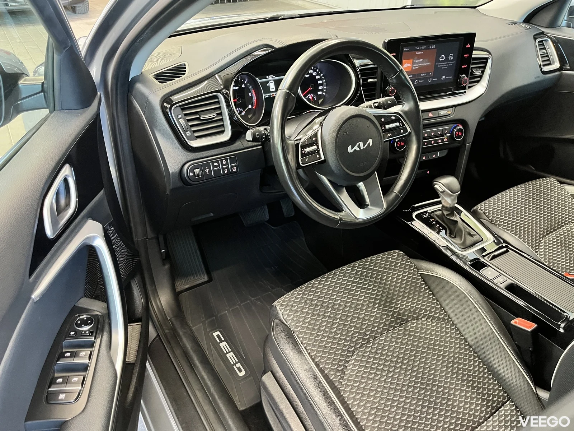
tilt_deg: -33.9
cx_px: 287
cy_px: 216
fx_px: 431
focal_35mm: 26
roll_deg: +0.0
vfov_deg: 53.1
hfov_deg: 67.3
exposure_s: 1/40
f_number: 1.6
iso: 640
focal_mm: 5.1
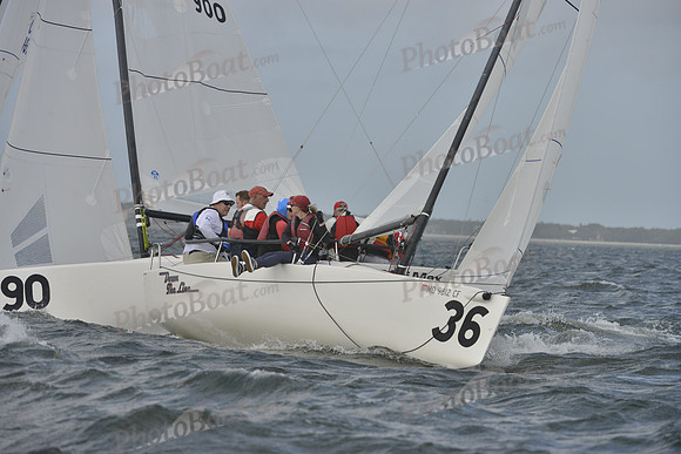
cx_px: 340
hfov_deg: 8.6
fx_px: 4541
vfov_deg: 5.7
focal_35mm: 240
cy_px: 227
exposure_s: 1/1600
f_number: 7.1
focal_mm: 240
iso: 400
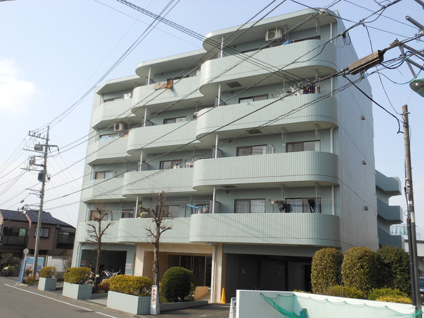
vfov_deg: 42.9
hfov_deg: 55.4
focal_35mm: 33
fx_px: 404
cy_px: 159
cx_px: 212
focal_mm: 5.9
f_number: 4
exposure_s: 1/400
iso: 80
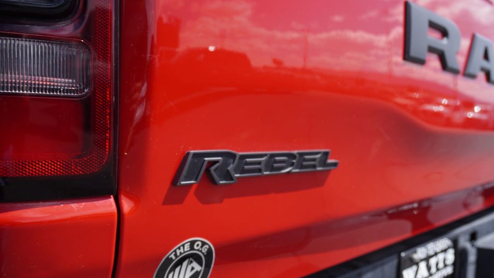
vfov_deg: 31.1
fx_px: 498
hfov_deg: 52.8
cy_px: 165
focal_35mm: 38
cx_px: 248
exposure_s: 1/320
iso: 100
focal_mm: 24
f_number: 5.6
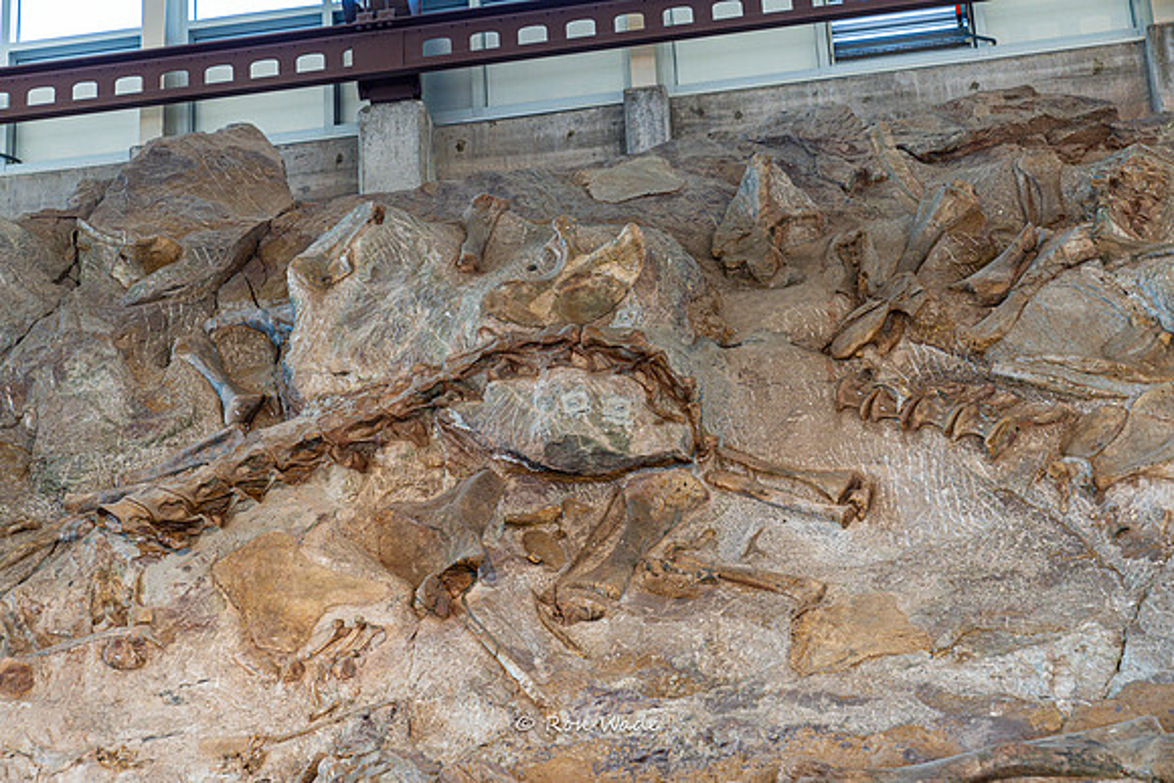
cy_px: 392
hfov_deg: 28.8
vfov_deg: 19.5
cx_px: 587
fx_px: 2283
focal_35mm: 70
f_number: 4
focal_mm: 70
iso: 1600
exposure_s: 1/160
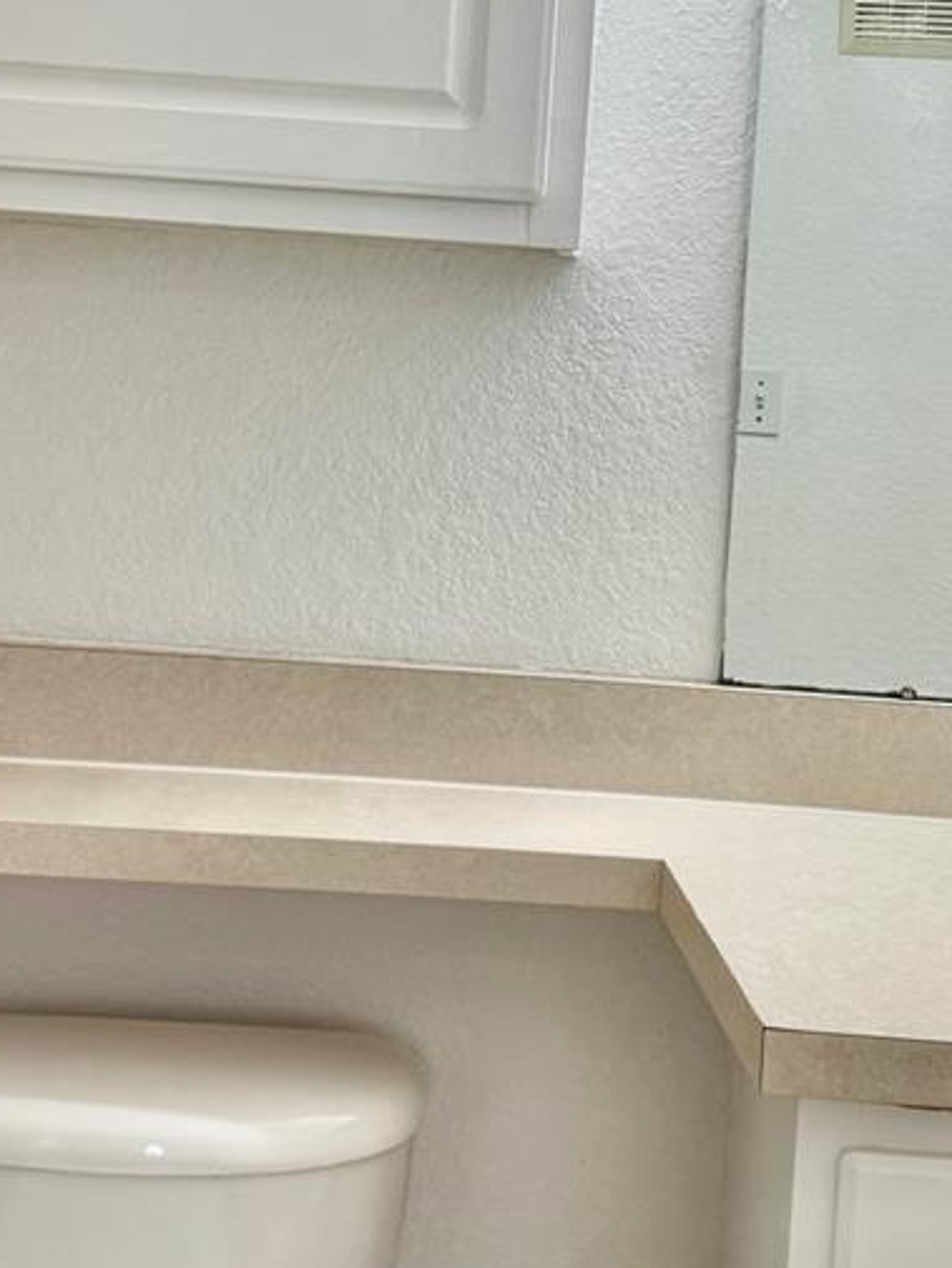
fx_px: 2089
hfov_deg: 25.6
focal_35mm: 57
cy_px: 316
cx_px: 575
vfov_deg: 33.1
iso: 50
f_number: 1.78
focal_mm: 6.76
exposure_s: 1/126
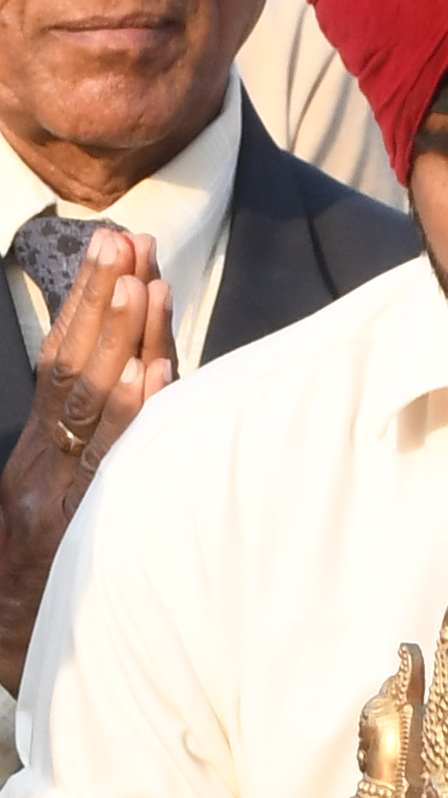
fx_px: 8095
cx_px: 351
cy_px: 1026
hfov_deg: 3.2
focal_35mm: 383
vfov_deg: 5.6
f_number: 10
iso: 400
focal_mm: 35
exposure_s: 1/160
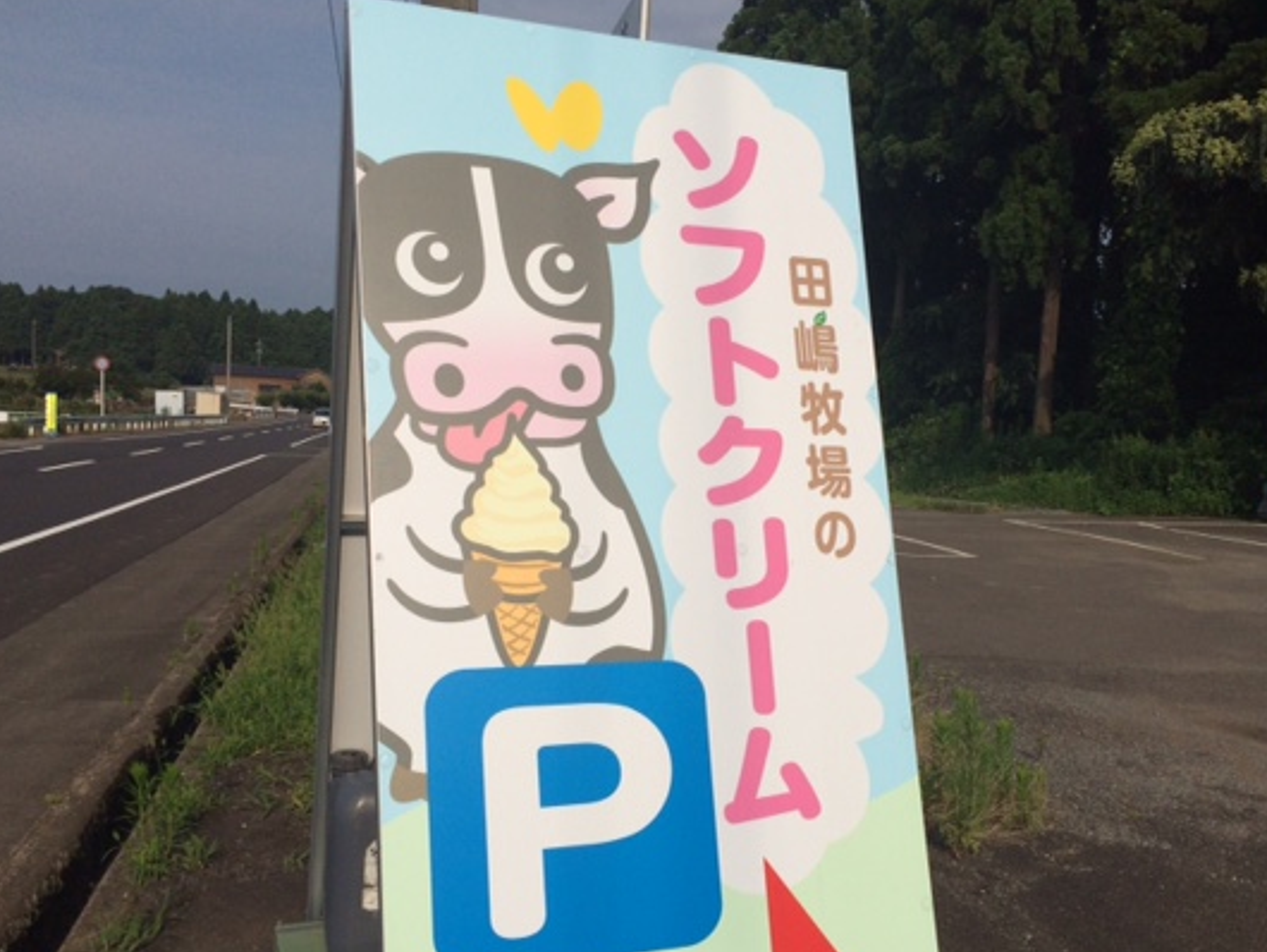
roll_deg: -3.6
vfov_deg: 40.6
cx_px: 712
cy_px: 553
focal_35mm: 35
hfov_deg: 52.5
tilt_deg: -8.6
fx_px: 1282
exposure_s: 1/8264
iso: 40
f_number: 2.2
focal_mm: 4.15
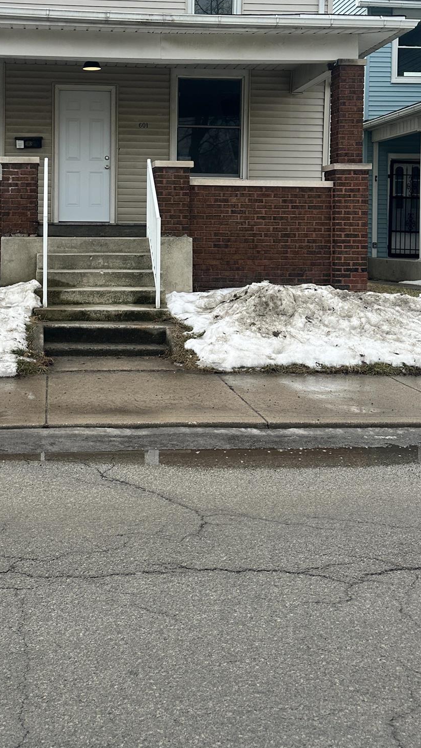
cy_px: 237
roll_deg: -1.0
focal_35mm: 41
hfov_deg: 28.8
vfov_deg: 48.4
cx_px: 127
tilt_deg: +0.3
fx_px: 813
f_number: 1.78
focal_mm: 6.86
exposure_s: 1/2732
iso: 80
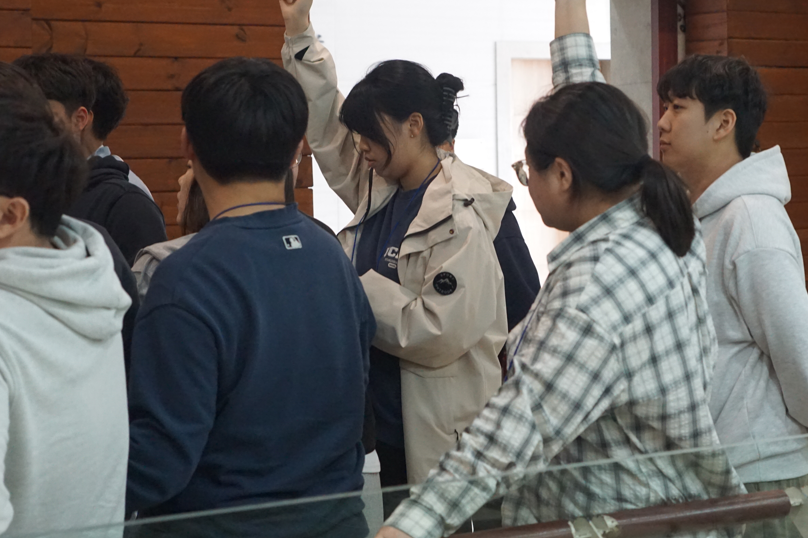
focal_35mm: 86
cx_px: 503
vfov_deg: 15.9
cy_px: 225
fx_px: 1922
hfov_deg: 23.7
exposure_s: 1/160
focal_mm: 45
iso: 3200
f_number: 4
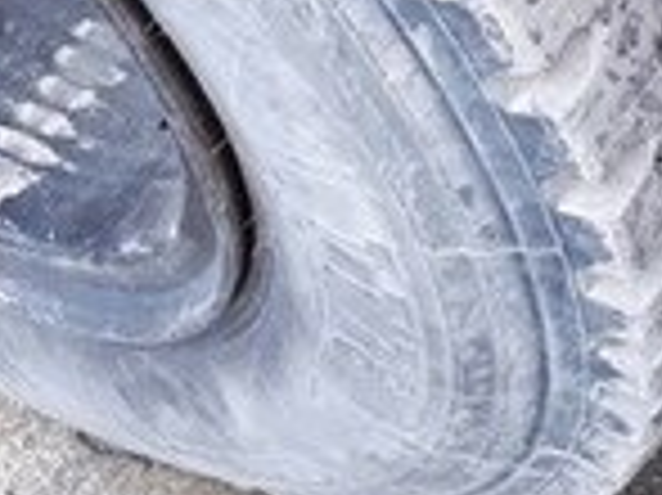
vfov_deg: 11.0
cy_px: -538
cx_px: 1193
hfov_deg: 14.4
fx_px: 2312
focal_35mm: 121
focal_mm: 3.6
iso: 40
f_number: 1.9
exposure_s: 1/154
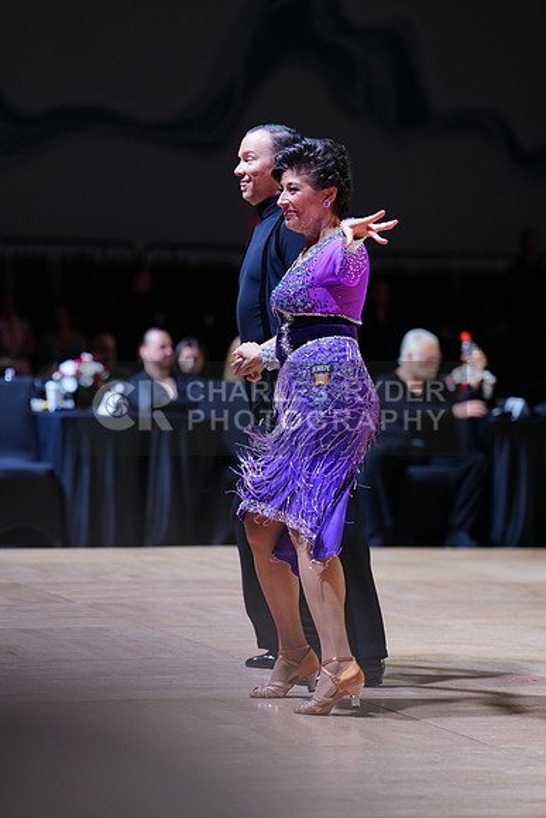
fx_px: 3024
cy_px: 409
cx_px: 273
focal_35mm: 133
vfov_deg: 15.4
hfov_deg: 10.3
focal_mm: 133
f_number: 2.8
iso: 640
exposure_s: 1/400
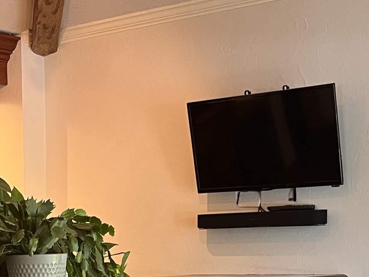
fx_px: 960
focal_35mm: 90
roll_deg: +0.1
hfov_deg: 21.2
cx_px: 20
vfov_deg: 15.7
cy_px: 343
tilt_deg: -6.7
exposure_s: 1/60
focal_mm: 5.1
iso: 200
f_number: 1.6
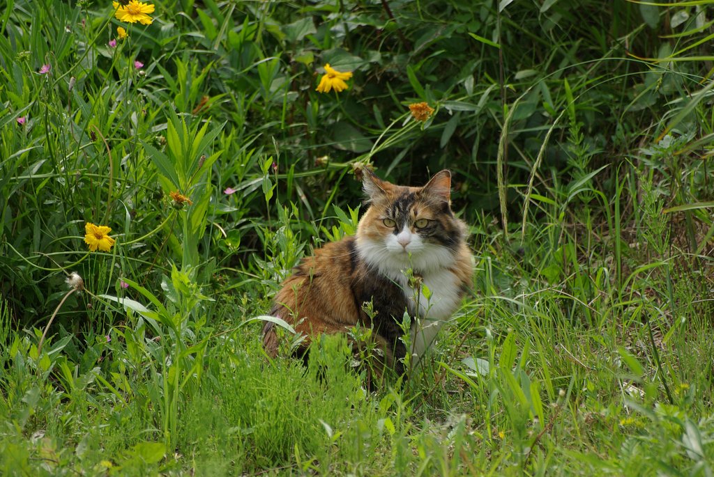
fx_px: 8934
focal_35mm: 450
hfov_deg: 4.6
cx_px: 357
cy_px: 238
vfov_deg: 3.1
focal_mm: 300
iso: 100
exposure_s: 1/250
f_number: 5.6
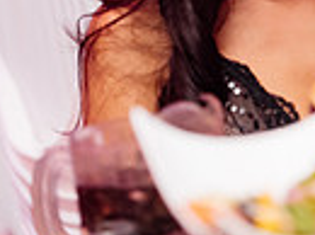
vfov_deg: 3.5
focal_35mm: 422
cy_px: -40
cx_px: 327
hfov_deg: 4.7
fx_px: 3833
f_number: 2.8
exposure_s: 1/200
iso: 2000
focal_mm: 98
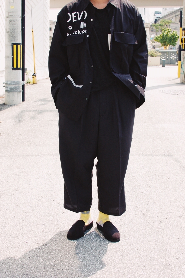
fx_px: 405
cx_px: 92
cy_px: 139
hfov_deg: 25.7
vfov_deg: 37.9
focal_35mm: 52
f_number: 10
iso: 800
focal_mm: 35
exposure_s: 1/400
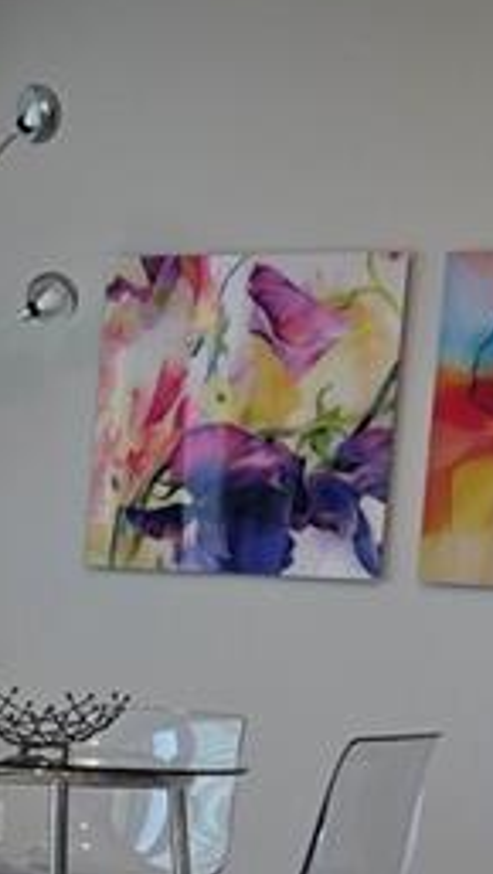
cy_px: 850
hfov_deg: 10.2
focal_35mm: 117
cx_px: -167
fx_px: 2713
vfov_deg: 17.9
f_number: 1.7
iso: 64
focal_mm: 6.3
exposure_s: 1/120
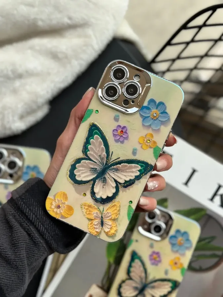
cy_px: 148
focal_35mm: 48
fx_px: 412
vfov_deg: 39.7
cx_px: 112
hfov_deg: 30.3
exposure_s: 1/1212
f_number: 1.78
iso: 80
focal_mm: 6.86
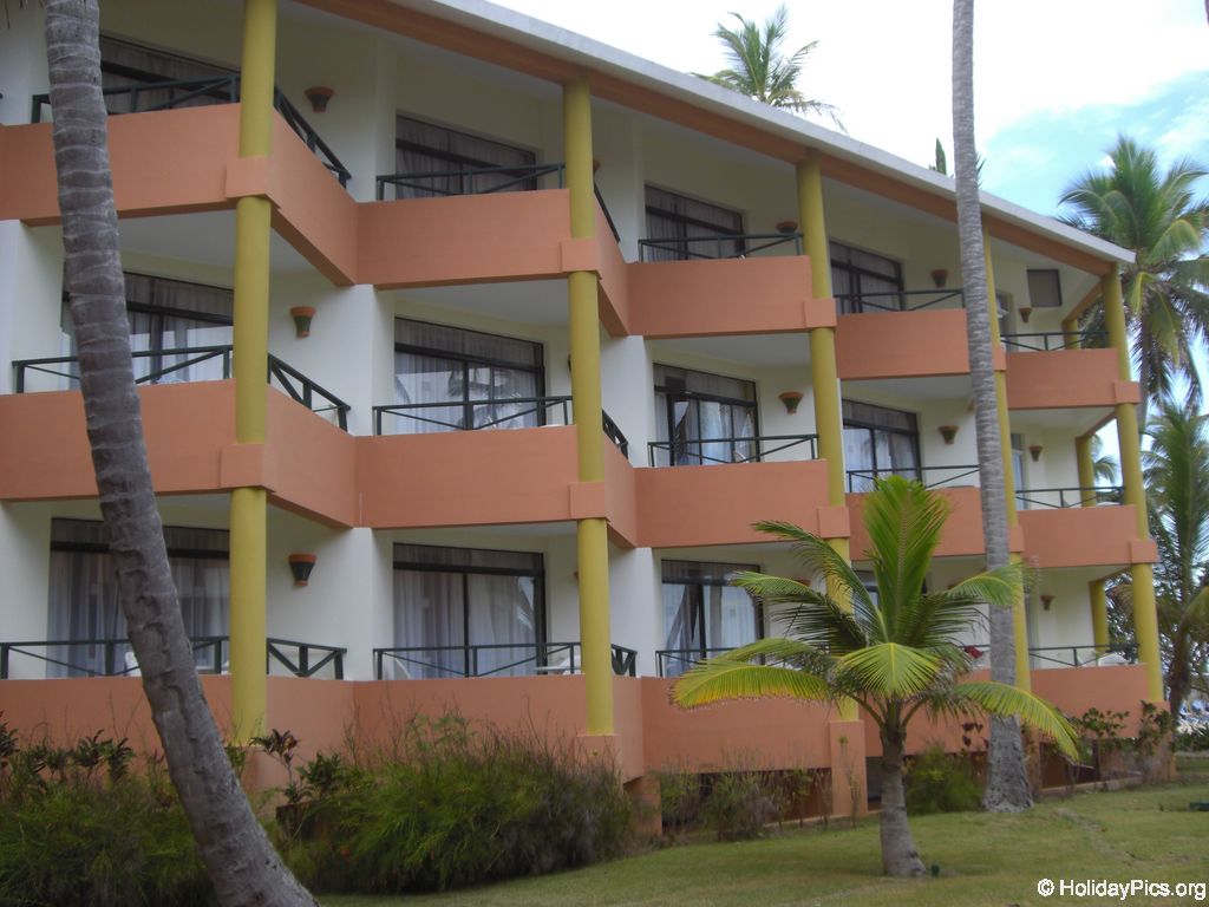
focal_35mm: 38
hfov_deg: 49.0
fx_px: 1327
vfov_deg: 37.7
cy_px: 454
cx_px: 604
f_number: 2.7
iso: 64
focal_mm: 6.2
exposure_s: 1/200
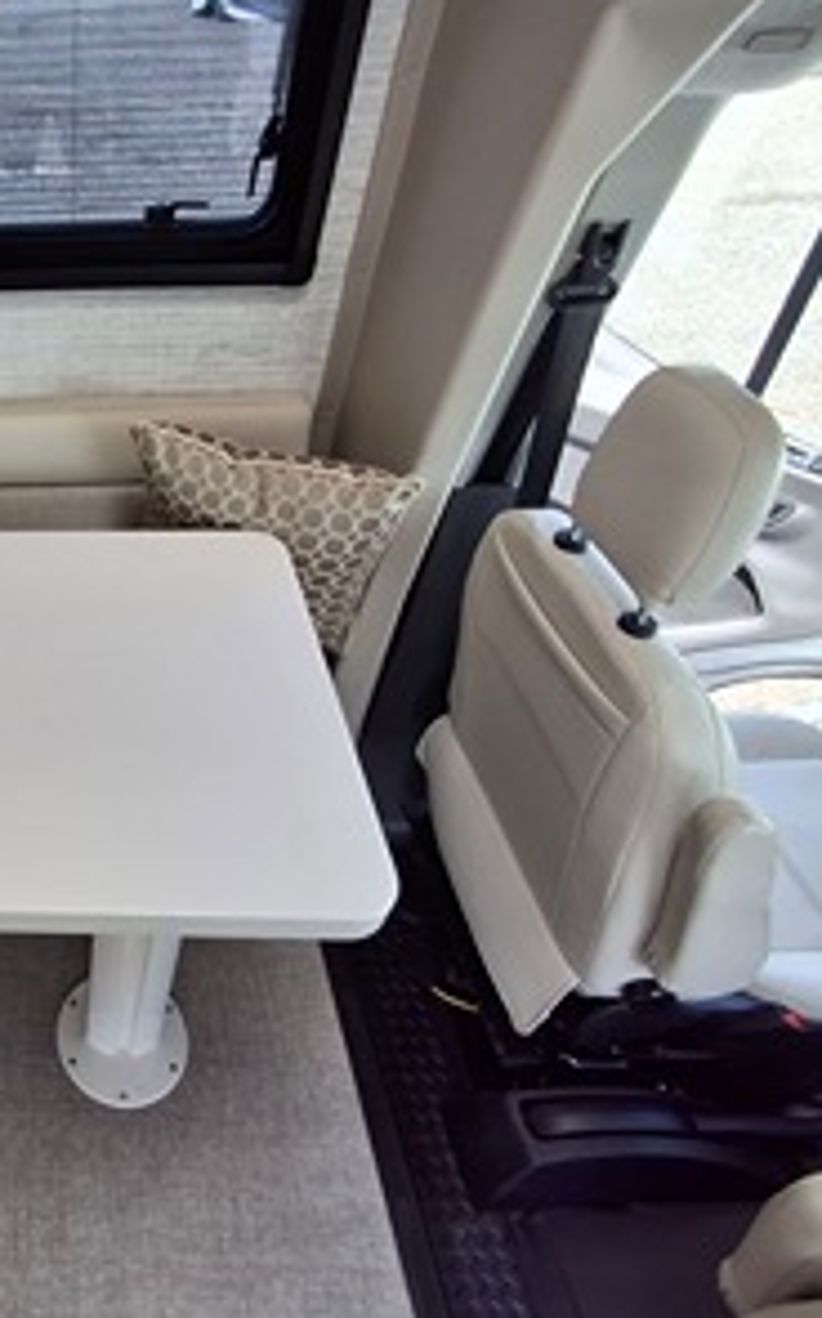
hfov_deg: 45.5
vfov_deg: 77.2
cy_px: 652
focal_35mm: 23
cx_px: 18
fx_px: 826
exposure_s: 1/210
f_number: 2.2
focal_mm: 1.64
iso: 40
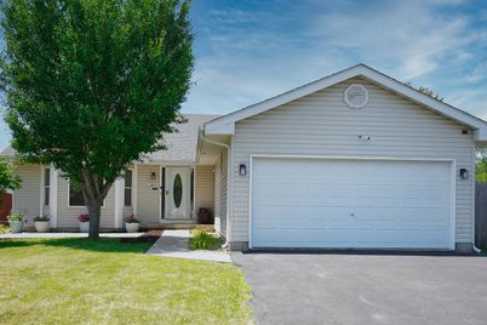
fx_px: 555
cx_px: 253
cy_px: 199
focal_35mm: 41
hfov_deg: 47.4
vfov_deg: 32.5
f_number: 7.1
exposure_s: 1/125
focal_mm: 33
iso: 100
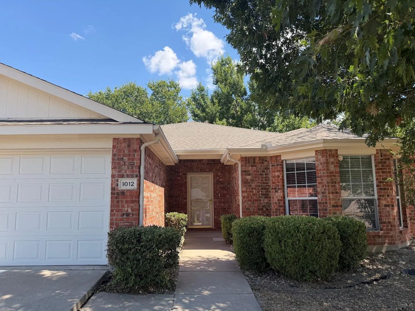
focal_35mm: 25
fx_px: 300
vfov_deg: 54.9
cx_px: 205
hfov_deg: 69.4
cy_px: 161
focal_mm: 6.76
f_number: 1.78
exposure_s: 1/2445
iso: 100
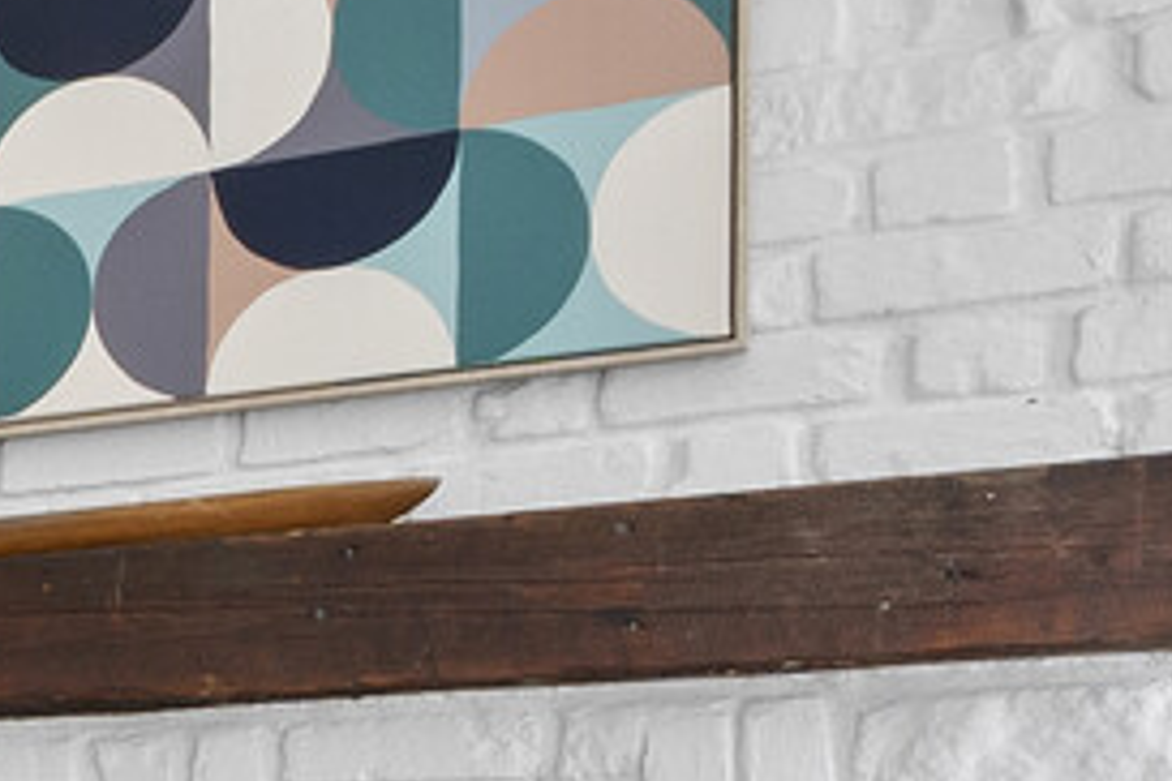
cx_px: -1236
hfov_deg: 15.8
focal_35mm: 99
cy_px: 1047
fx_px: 3223
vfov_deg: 13.3
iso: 250
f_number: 13
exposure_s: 1/3
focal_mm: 12
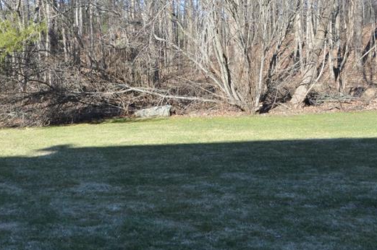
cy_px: 72
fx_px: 617
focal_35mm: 59
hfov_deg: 33.3
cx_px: 97
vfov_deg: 22.8
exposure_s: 1/200
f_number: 7.1
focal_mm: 20
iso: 200
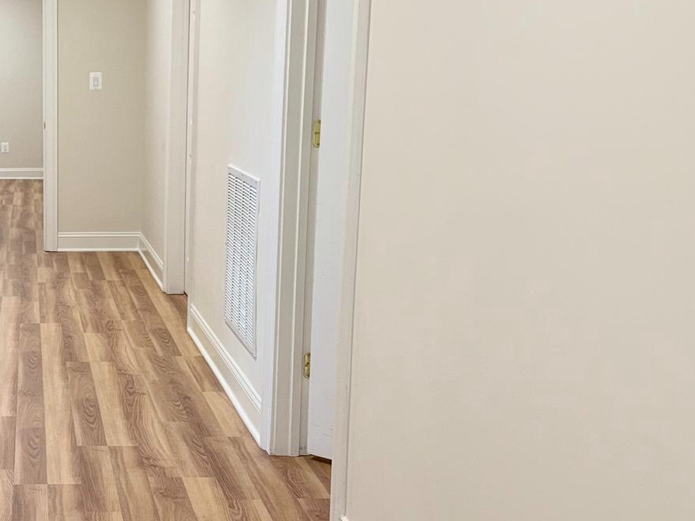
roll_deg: +0.3
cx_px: 18
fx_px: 1124
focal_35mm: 56
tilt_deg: -10.4
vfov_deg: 26.1
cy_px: 281
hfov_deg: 32.0
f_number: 1.78
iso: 50
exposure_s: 1/29
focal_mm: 6.76
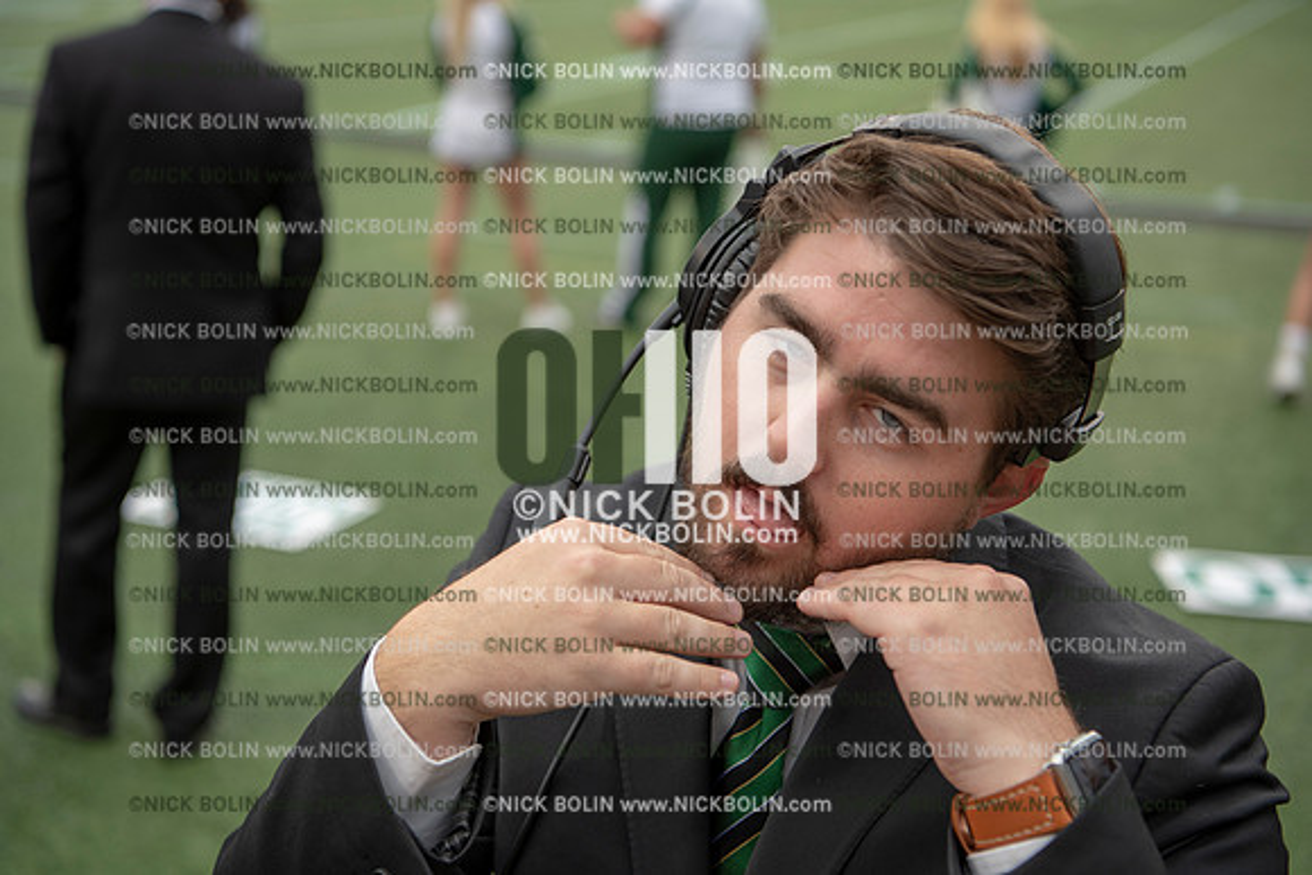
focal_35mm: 52
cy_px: 438
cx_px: 656
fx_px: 1895
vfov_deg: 26.0
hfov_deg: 38.2
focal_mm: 52
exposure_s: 1/500
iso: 250
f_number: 3.5
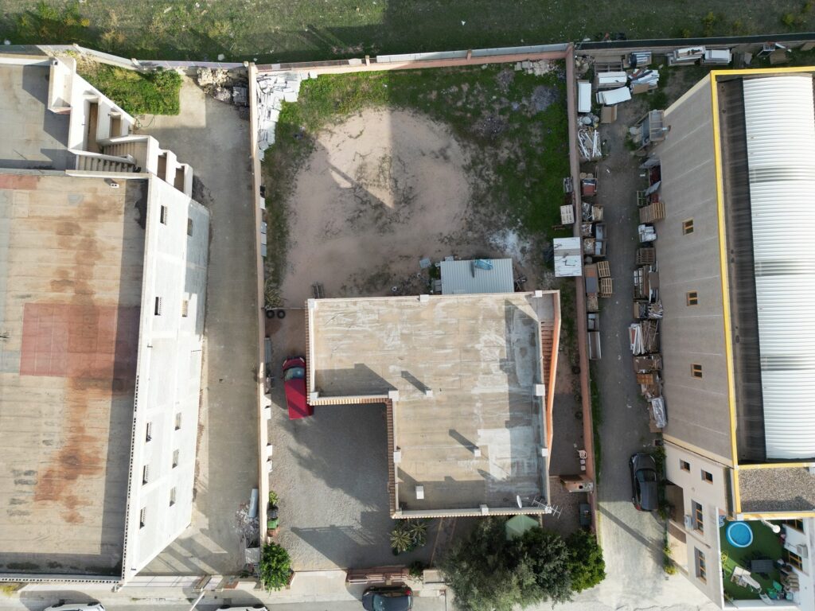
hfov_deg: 71.6
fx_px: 565
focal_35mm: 24
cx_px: 408
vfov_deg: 56.8
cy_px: 306
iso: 200
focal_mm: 6.72
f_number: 1.7
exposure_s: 1/1500
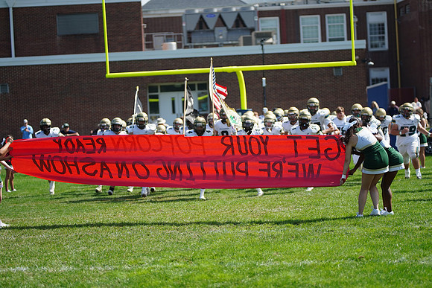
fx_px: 1440
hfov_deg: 17.1
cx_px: 216
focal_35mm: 120
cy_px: 144
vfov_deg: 11.4
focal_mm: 120
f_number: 2.8
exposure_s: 1/4000
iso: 400
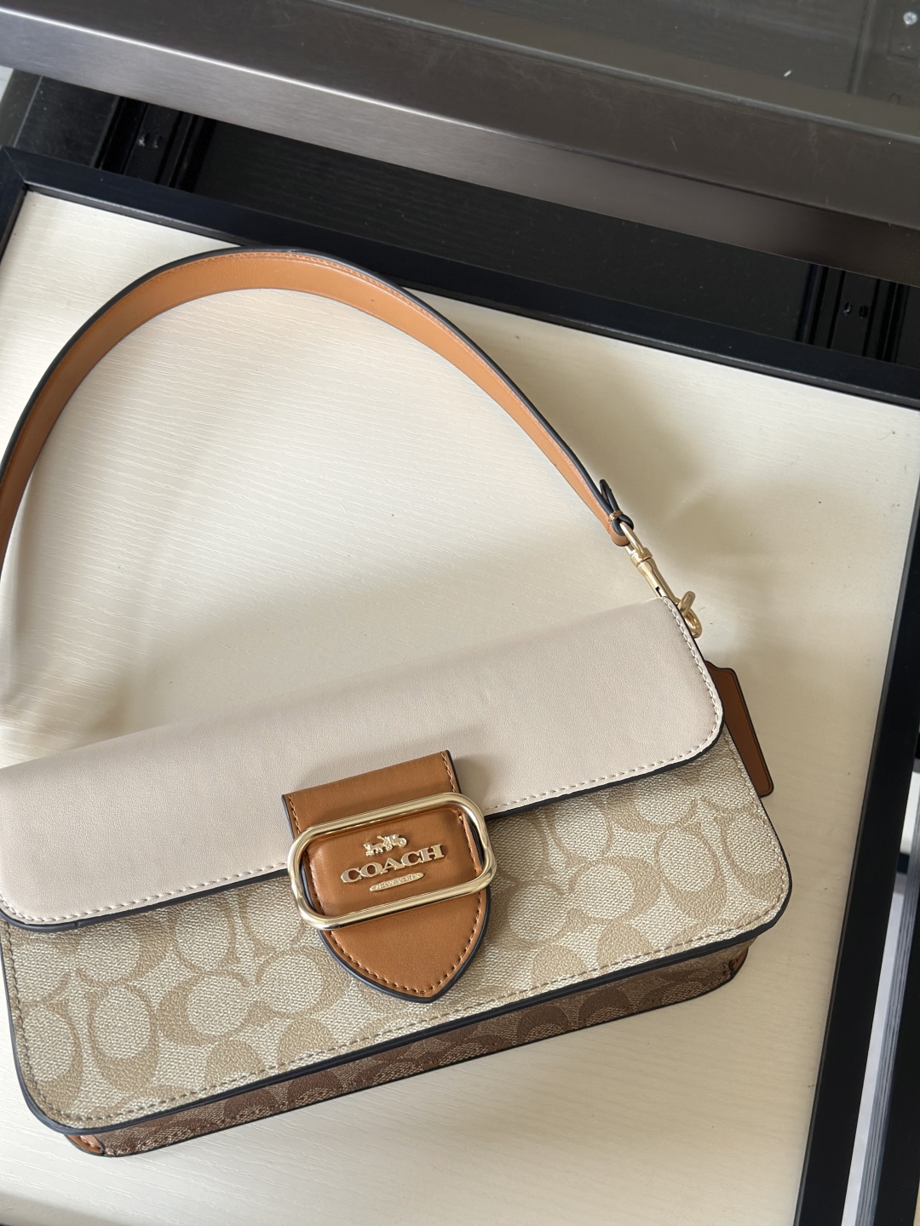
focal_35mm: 48
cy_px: 613
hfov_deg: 30.3
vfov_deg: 39.7
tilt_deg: -70.4
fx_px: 1701
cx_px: 460
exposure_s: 1/121
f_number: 1.78
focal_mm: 6.86
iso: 100
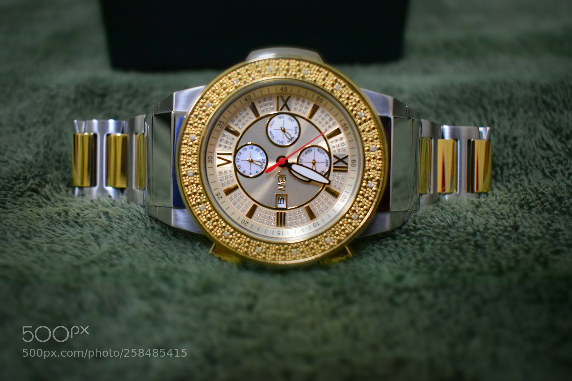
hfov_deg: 57.2
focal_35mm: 33
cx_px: 286
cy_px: 190
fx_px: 524
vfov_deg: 40.0
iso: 1800
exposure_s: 1/60
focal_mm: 22
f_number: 3.8
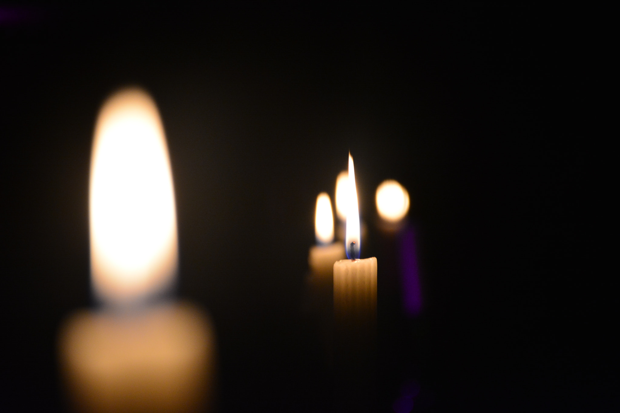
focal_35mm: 210
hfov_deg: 9.8
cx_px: 310
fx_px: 3616
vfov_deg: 6.5
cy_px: 206
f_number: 5.6
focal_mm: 140
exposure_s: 1/60
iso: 1000
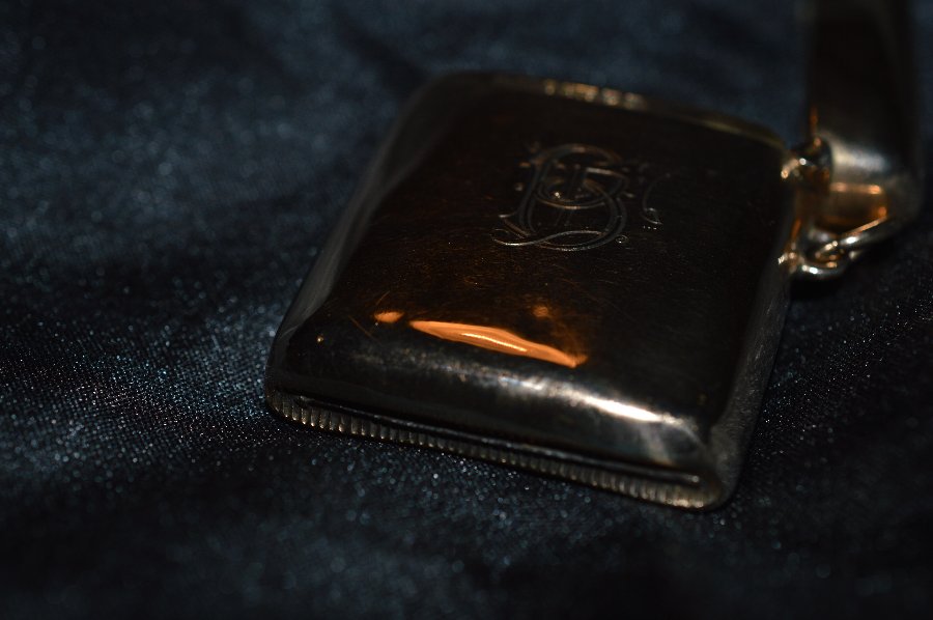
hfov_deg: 33.4
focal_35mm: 60
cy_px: 310
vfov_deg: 22.6
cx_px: 466
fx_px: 1553
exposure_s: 1/60
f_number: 8
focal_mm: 40
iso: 100
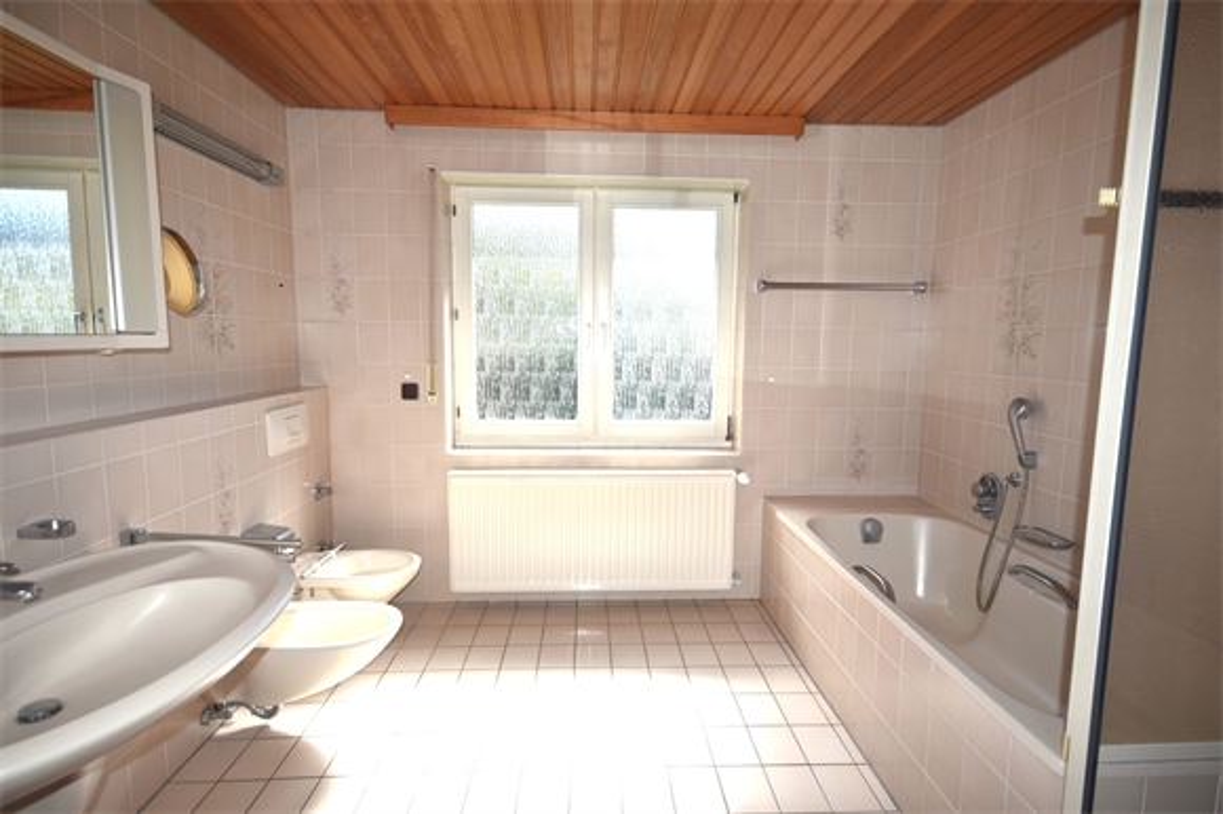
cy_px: 407
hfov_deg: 90.0
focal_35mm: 18
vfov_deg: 67.3
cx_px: 612
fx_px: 611
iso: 100
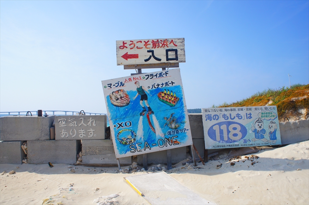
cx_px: 154
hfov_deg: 67.5
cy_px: 102
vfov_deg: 47.8
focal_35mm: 27
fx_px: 231
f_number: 13
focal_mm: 18
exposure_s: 1/320
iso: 200
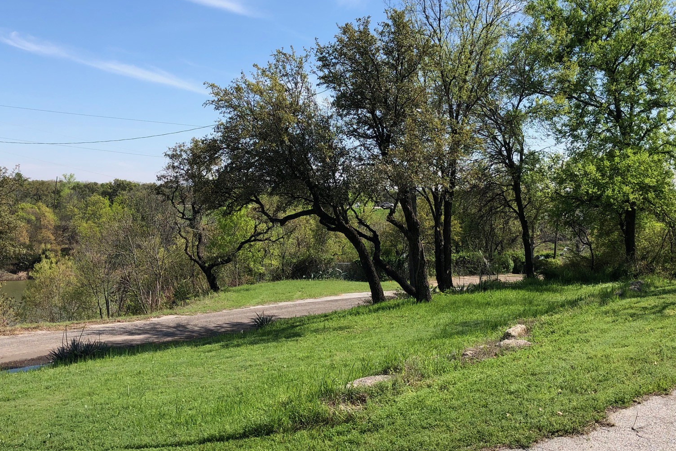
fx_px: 732
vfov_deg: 34.2
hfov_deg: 49.5
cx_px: 334
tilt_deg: -0.7
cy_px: 219
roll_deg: -0.2
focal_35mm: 39
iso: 20
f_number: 1.8
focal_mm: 4
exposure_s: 1/1675
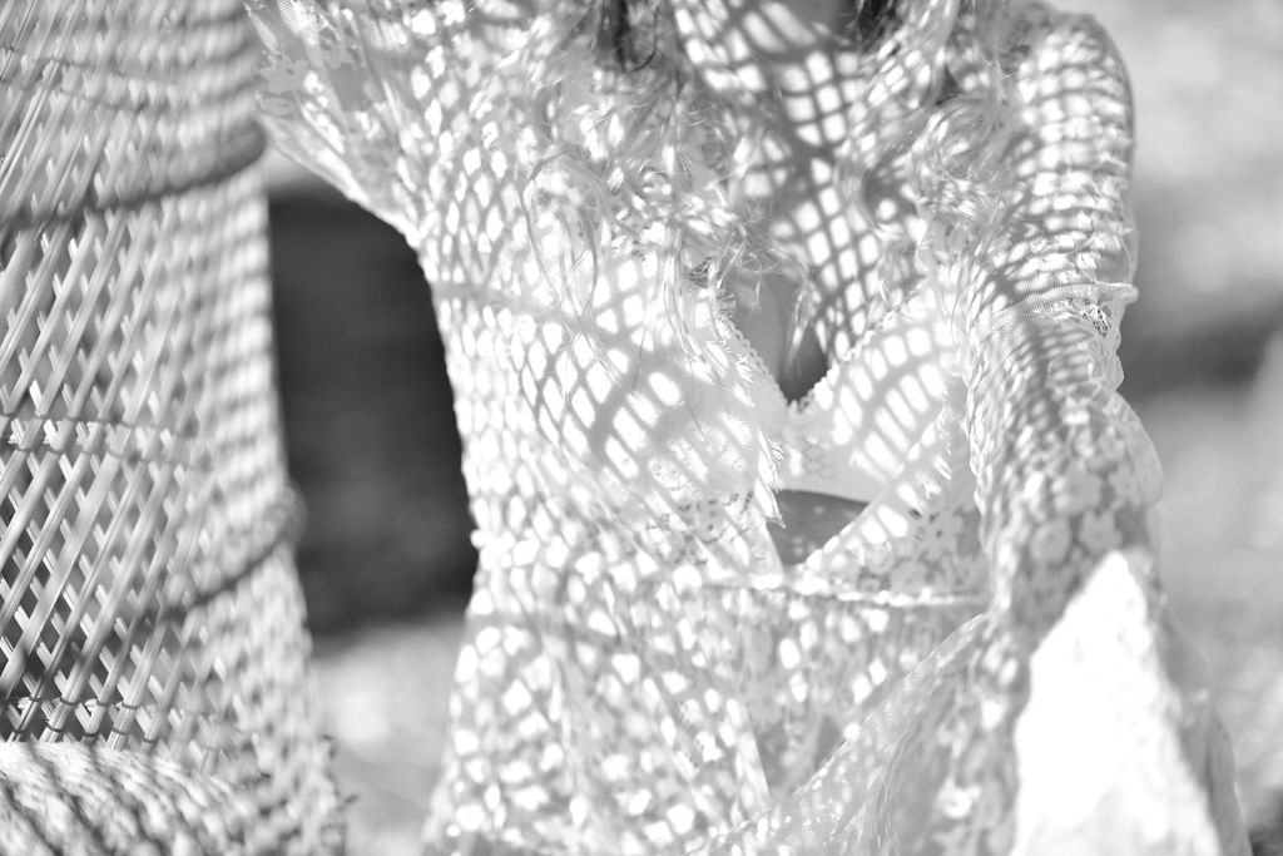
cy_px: 428
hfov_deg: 23.9
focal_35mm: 85
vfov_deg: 16.1
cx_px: 642
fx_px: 3030
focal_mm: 85
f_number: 1.8
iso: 100
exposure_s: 1/2500
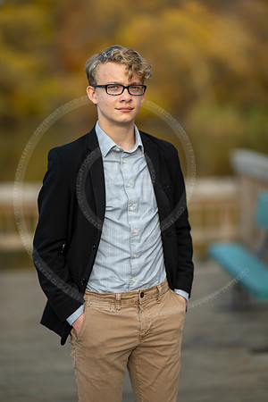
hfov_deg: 16.1
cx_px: 134
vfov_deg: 23.9
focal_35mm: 85
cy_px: 201
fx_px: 949
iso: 50
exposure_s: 1/1600
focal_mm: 85
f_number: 1.2
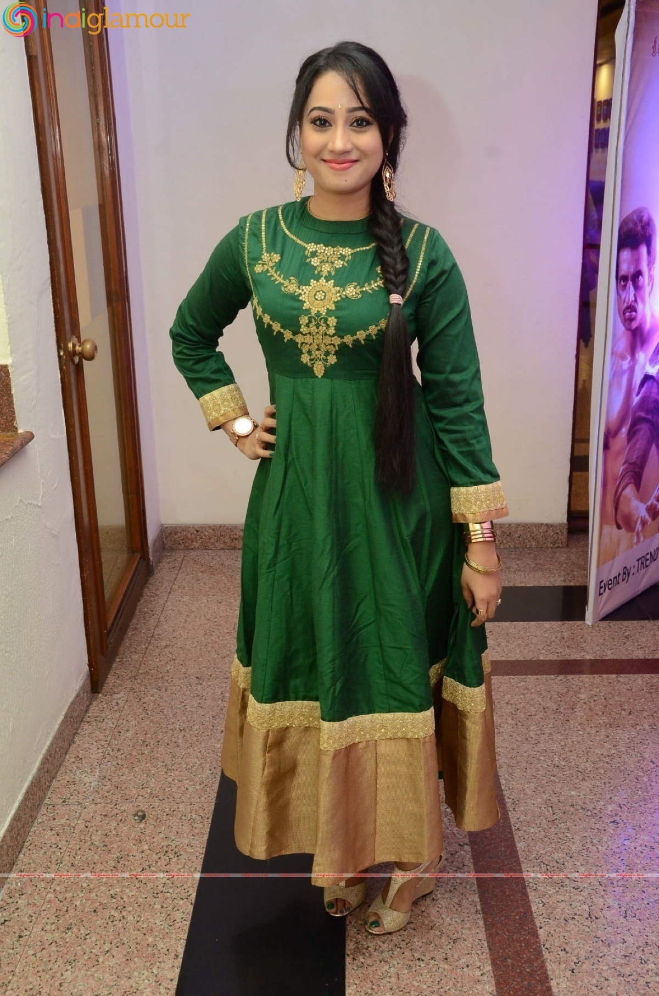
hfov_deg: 35.3
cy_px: 498
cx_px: 330
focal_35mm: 38
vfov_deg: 51.4
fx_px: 1035
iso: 2000
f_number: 6.3
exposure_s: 1/125
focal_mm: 25
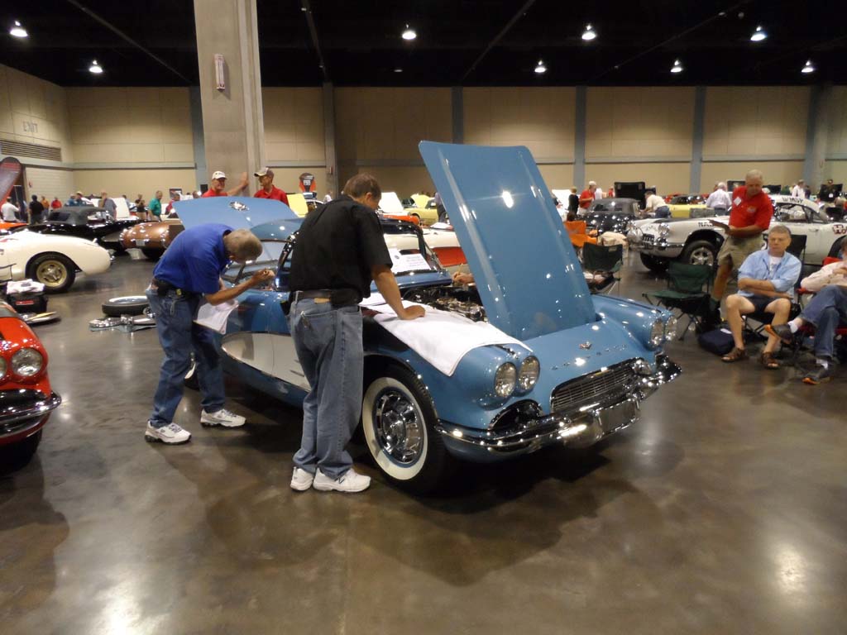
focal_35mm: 24
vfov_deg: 56.8
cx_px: 424
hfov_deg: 71.6
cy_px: 318
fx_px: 587
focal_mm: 4
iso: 400
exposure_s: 1/30
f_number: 3.2
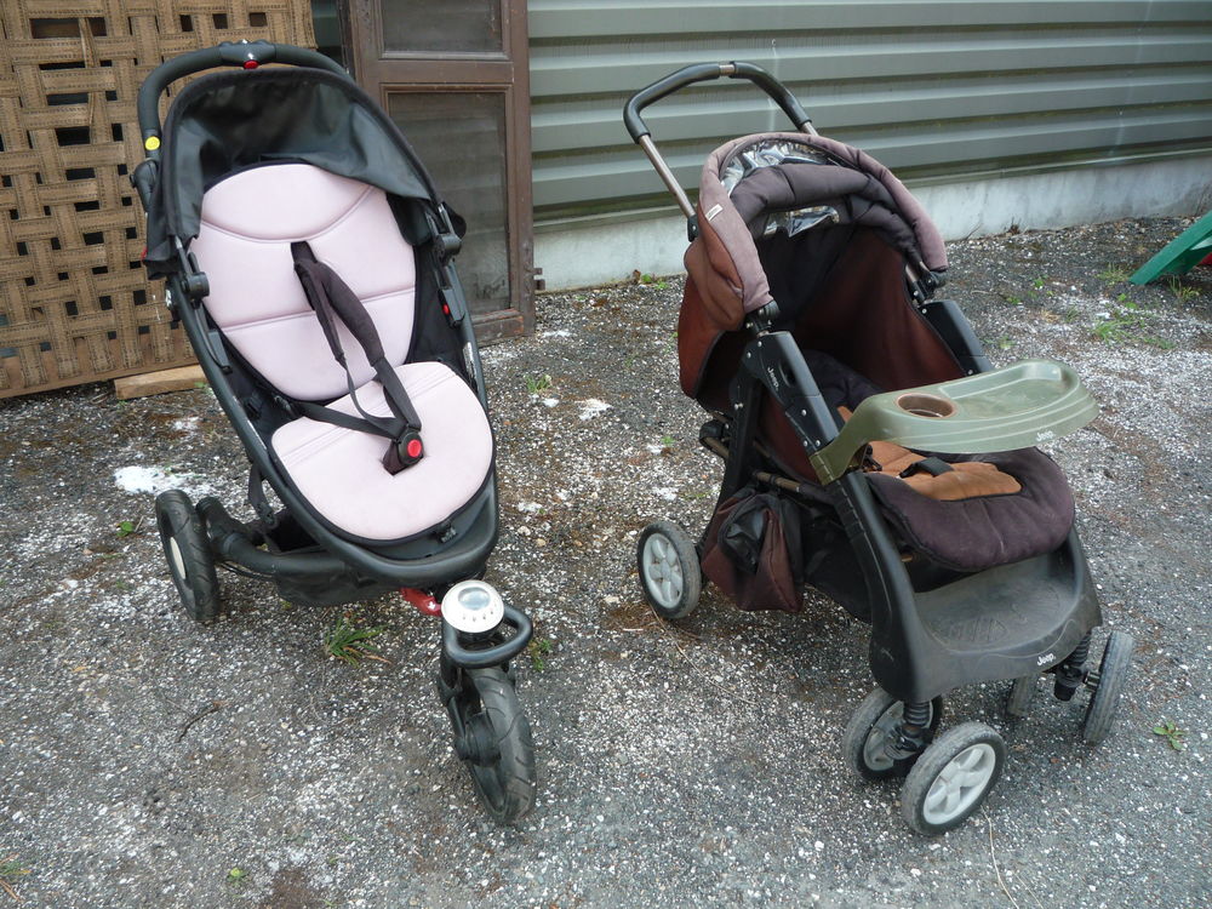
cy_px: 454
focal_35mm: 30
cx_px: 606
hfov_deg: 60.0
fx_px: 1050
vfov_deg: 46.8
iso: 100
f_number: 3.5
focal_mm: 5.2
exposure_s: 1/100
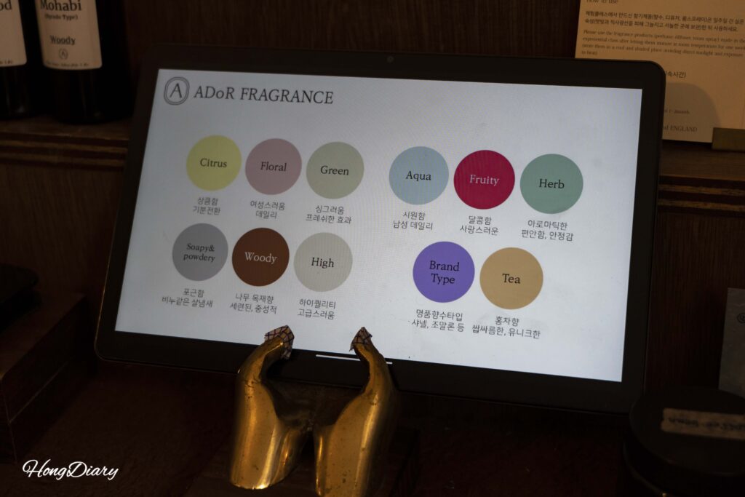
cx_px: 372
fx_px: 1014
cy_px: 248
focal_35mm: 49
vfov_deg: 27.5
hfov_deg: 40.3
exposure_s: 1/160
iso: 1600
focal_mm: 49
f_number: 5.6
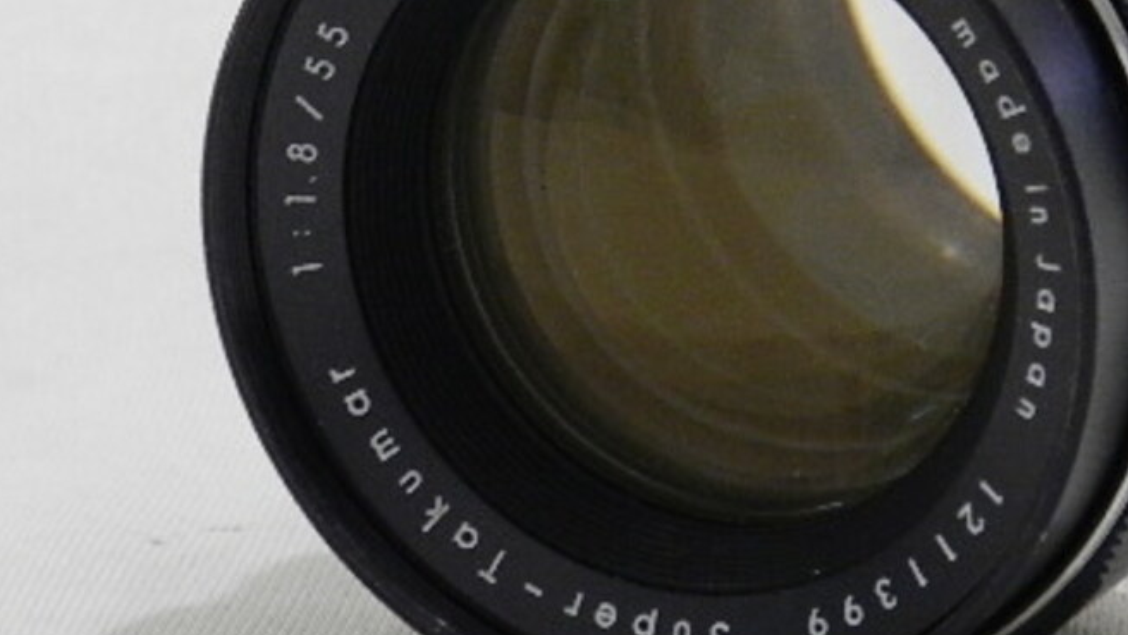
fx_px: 9541
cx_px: 800
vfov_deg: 3.8
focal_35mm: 319
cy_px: 167
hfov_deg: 6.8
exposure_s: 1/50
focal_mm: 28.4
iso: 800
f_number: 5.3
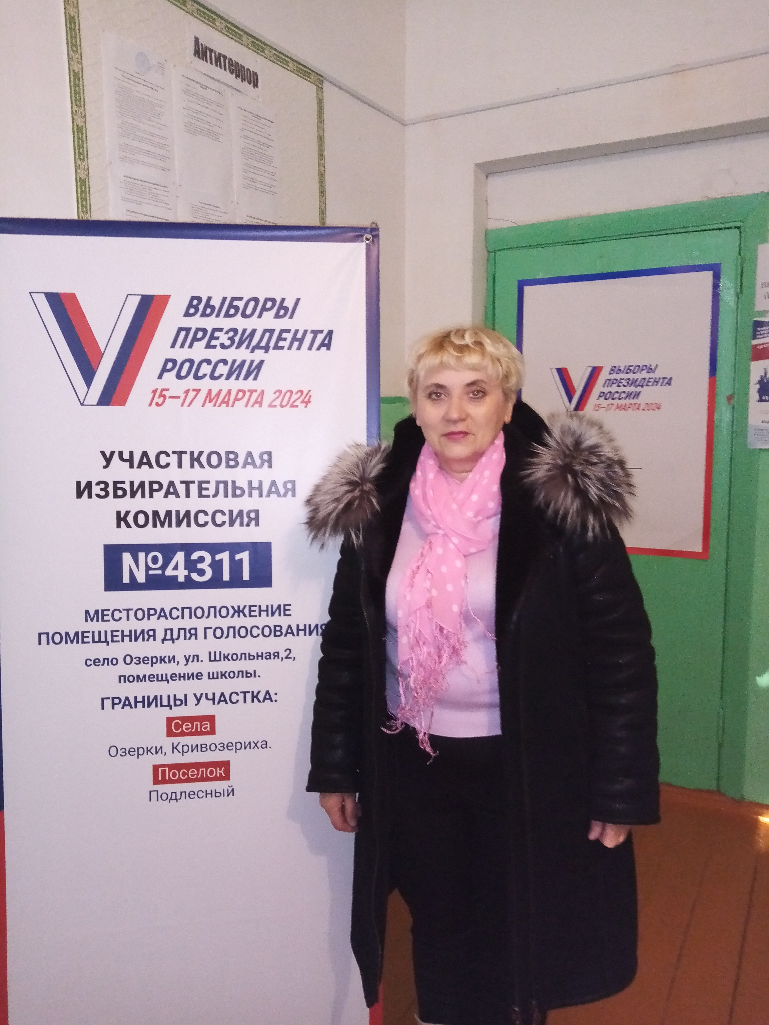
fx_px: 770
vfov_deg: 67.3
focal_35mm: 26
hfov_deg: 53.1
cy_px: 512
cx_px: 384
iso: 525
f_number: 1.8
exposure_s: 1/25
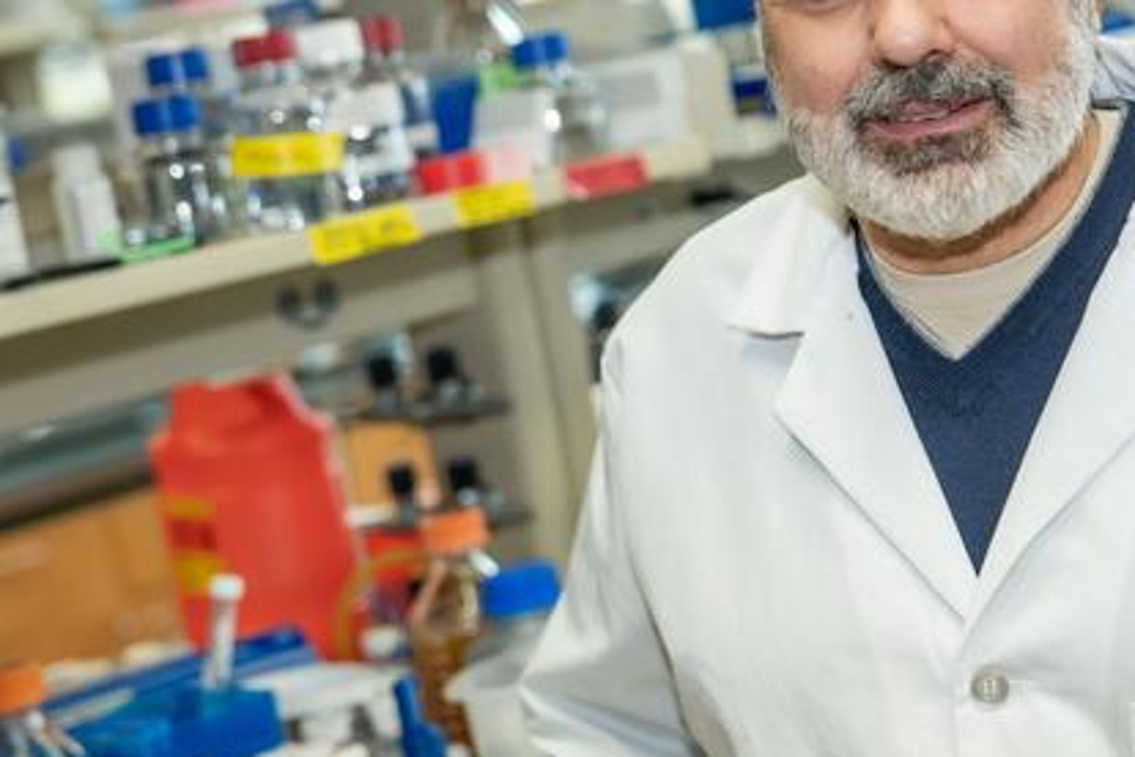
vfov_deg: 15.2
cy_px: 245
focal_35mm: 90
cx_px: 781
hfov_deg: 22.5
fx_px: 2837
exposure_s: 1/250
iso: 500
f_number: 2.8
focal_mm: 51
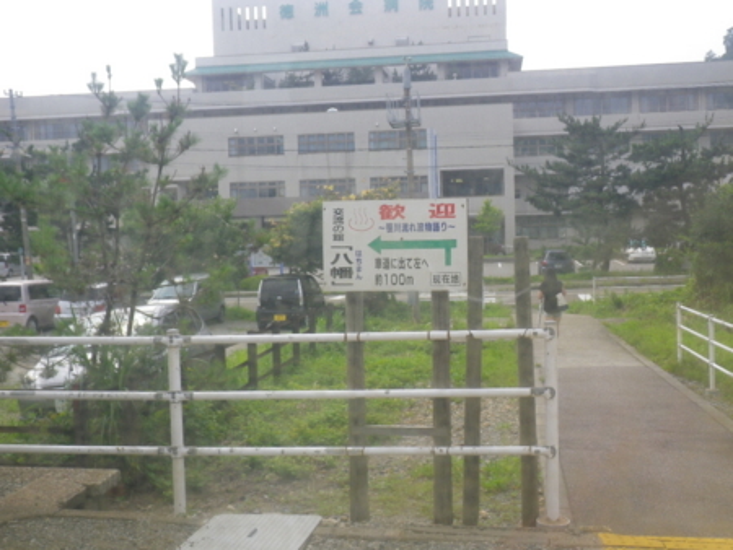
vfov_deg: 34.4
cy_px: 275
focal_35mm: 42
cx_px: 366
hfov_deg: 44.8
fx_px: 890
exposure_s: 1/250
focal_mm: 7.5
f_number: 5
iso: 80
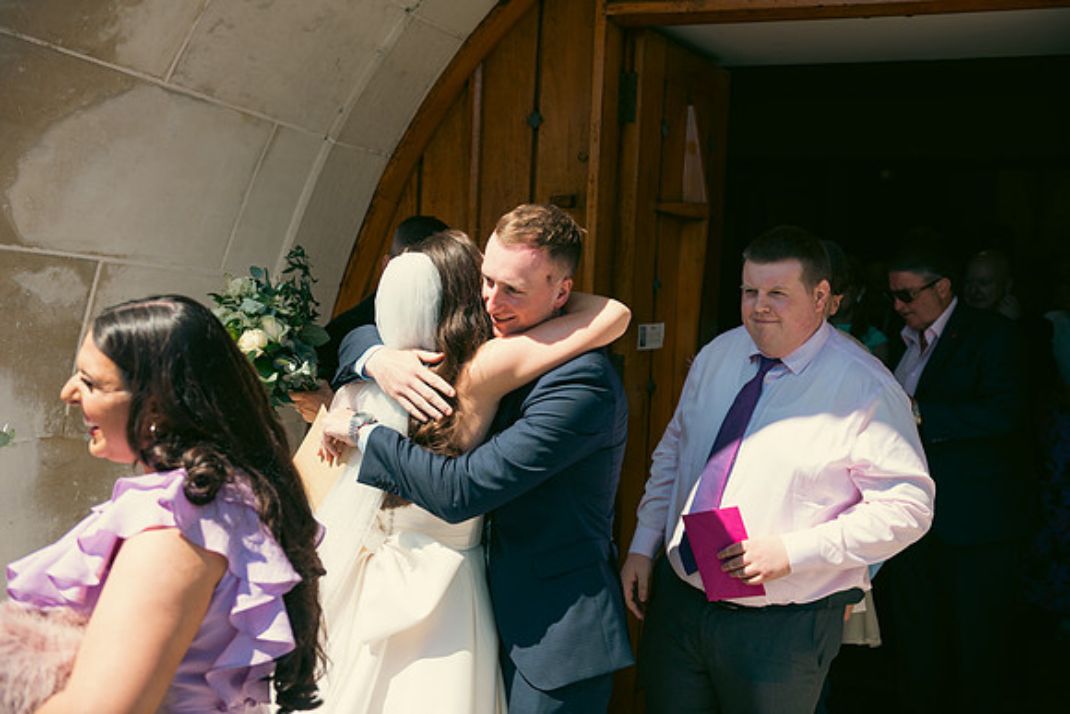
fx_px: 1189
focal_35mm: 40
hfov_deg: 48.4
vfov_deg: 33.4
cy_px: 357
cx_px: 535
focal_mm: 40
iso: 100
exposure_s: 1/800
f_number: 3.5
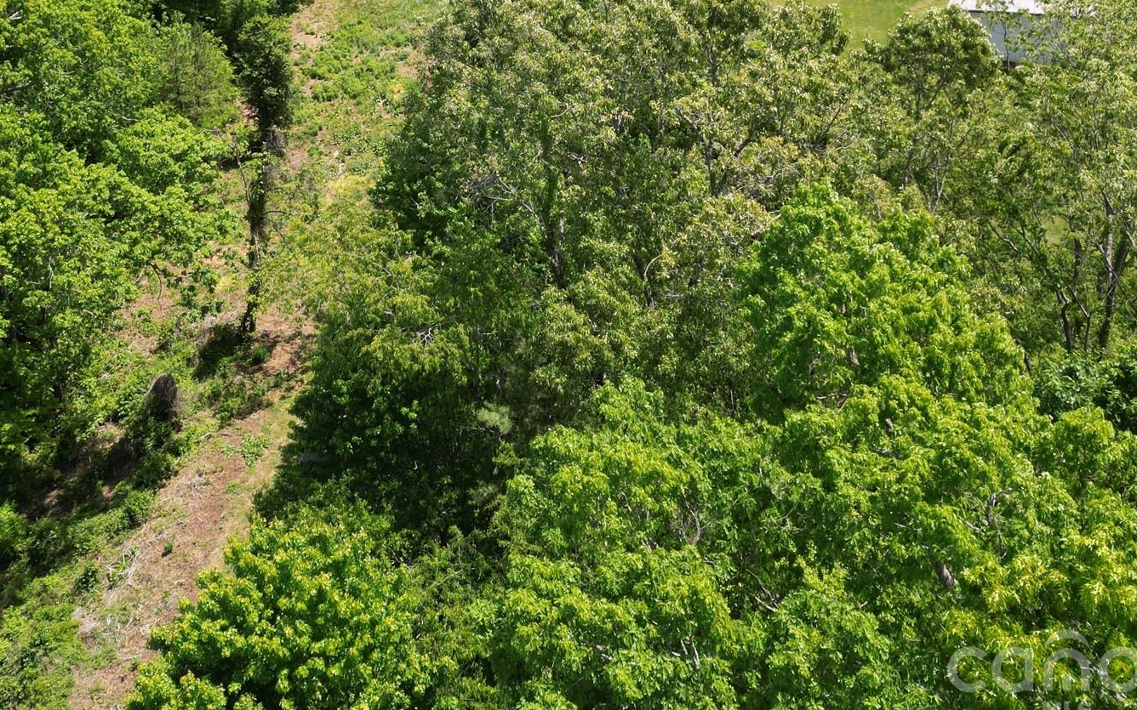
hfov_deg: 50.4
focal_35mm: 39
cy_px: 81
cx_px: 588
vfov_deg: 31.4
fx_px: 1208
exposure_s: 1/1500
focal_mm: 6.72
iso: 130
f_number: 1.7
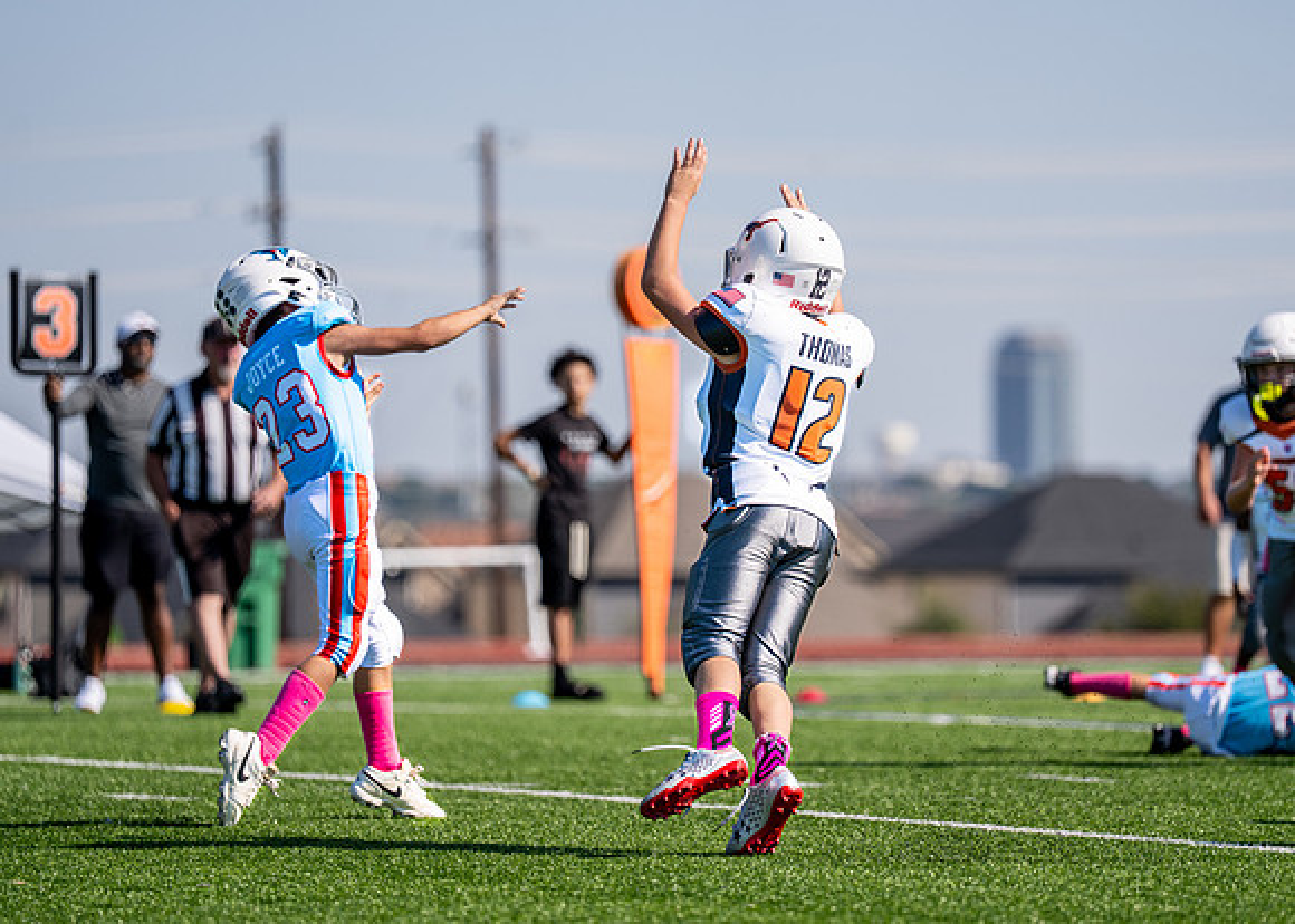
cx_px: 769
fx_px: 7335
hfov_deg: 10.1
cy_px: 470
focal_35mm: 199
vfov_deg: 7.2
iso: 100
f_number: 2.8
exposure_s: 1/2000
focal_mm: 170
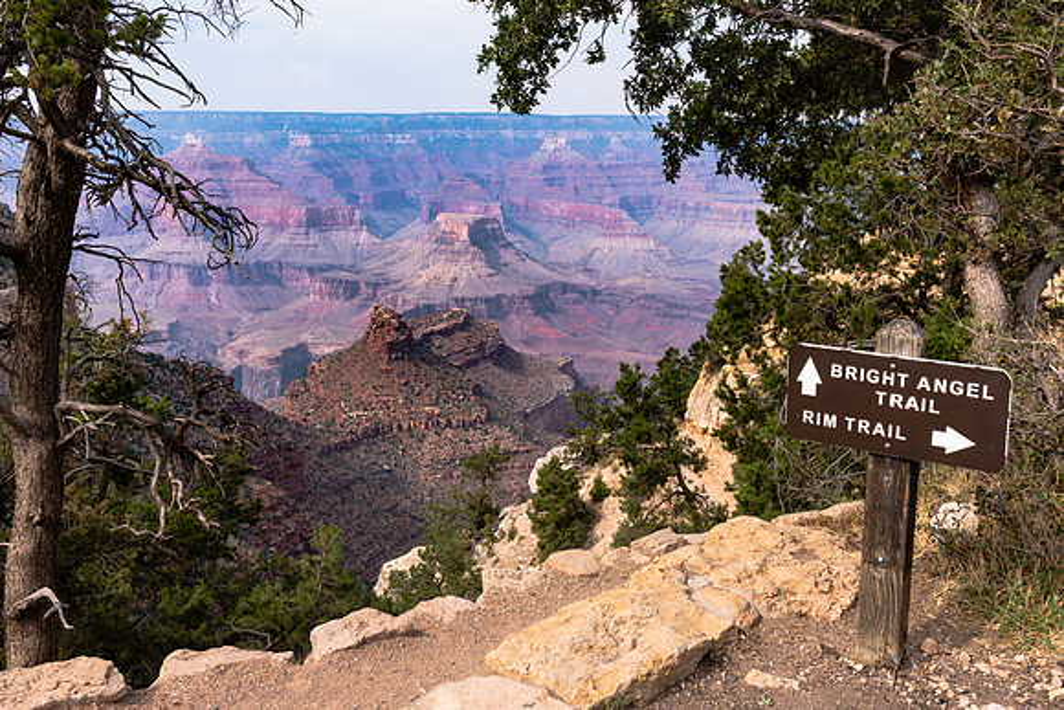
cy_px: 355
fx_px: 1136
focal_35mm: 38
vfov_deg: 34.7
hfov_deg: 50.2
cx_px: 532
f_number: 13
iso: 100
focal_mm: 24
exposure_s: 1/80
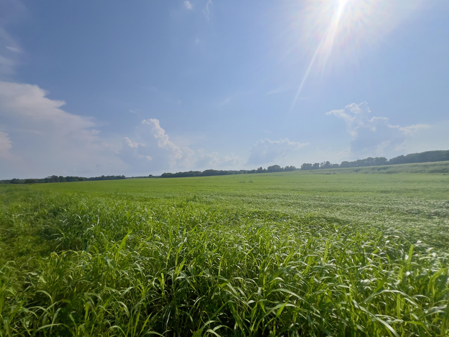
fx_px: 169
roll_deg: +3.8
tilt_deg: +1.4
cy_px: 168
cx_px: 224
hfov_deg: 106.2
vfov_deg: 89.9
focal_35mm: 13
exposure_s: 1/5525
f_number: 1.8
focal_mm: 1.57
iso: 32
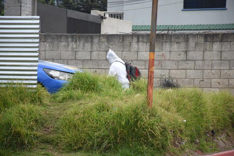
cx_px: 117
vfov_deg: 6.6
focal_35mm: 210
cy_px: 78
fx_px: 1366
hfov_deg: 9.8
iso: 1000
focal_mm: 140
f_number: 6.3
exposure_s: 1/2500
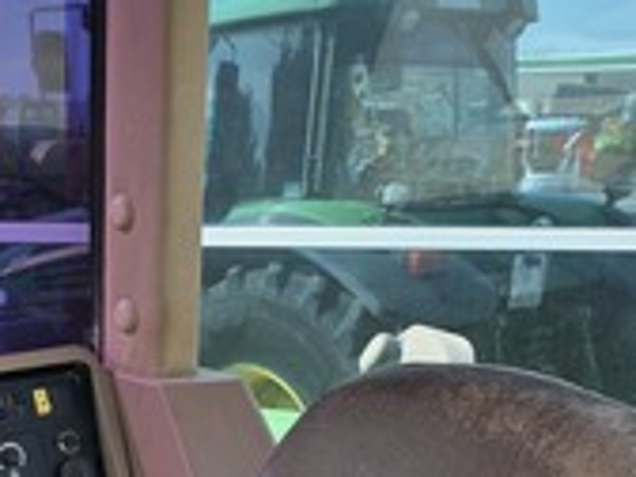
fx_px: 1378
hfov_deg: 25.2
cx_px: 66
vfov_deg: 18.5
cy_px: 591
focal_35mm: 75
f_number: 1.7
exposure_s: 1/359
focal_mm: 6.3
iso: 25
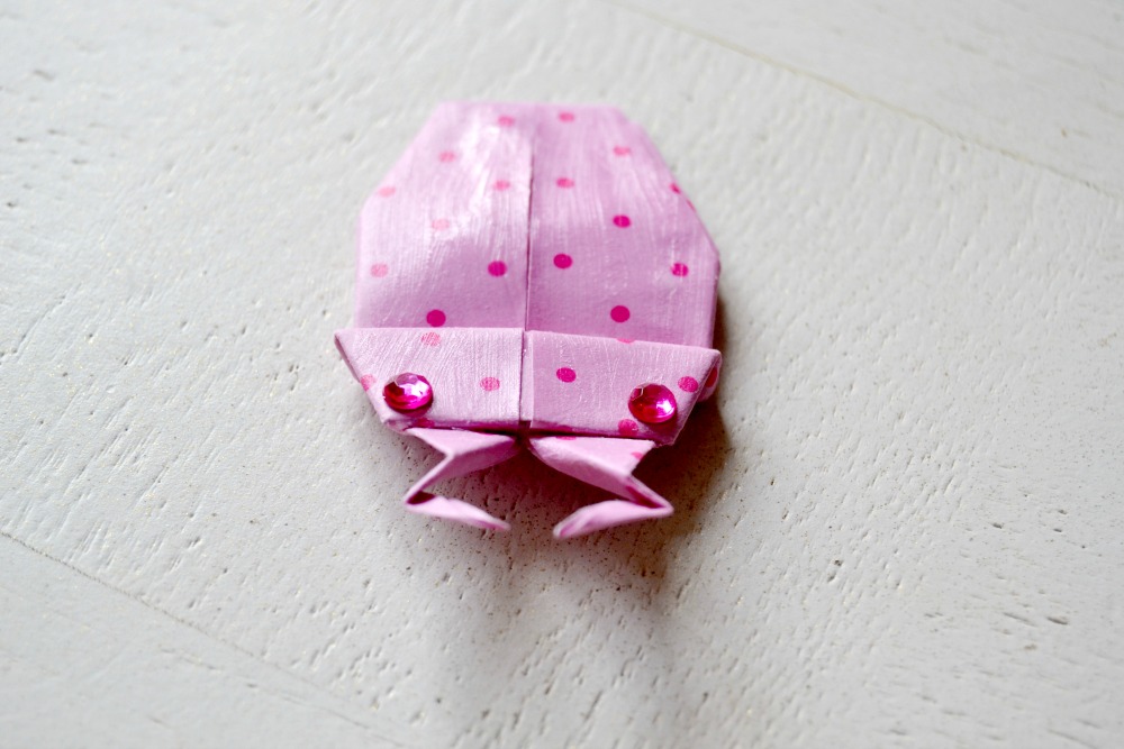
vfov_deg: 16.6
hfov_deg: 24.6
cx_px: 562
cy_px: 374
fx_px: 2576
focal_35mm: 82
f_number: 5.6
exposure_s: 1/60
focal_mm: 55
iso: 400
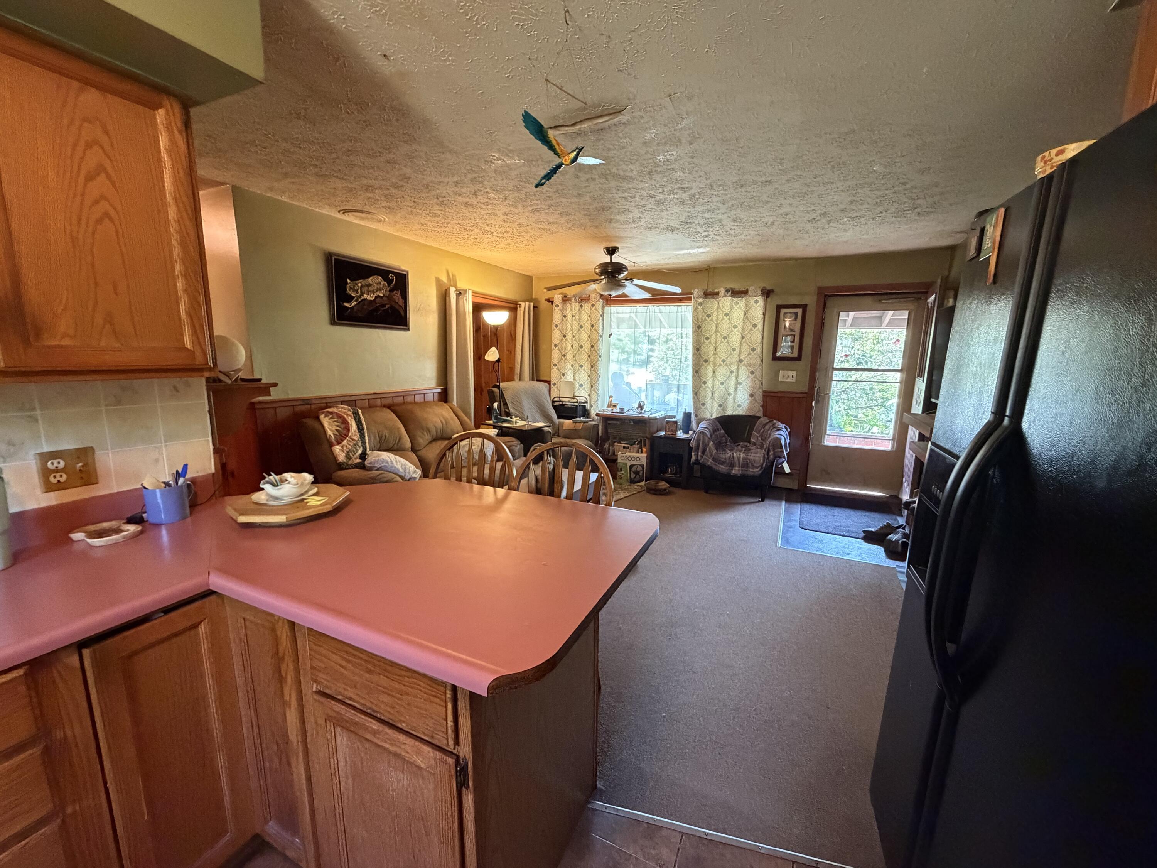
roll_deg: -0.6
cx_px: 578
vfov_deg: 85.7
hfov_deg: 102.1
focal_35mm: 14
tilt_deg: -9.5
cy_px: 434
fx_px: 468
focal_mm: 2.22
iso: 800
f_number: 2.2
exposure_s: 1/60
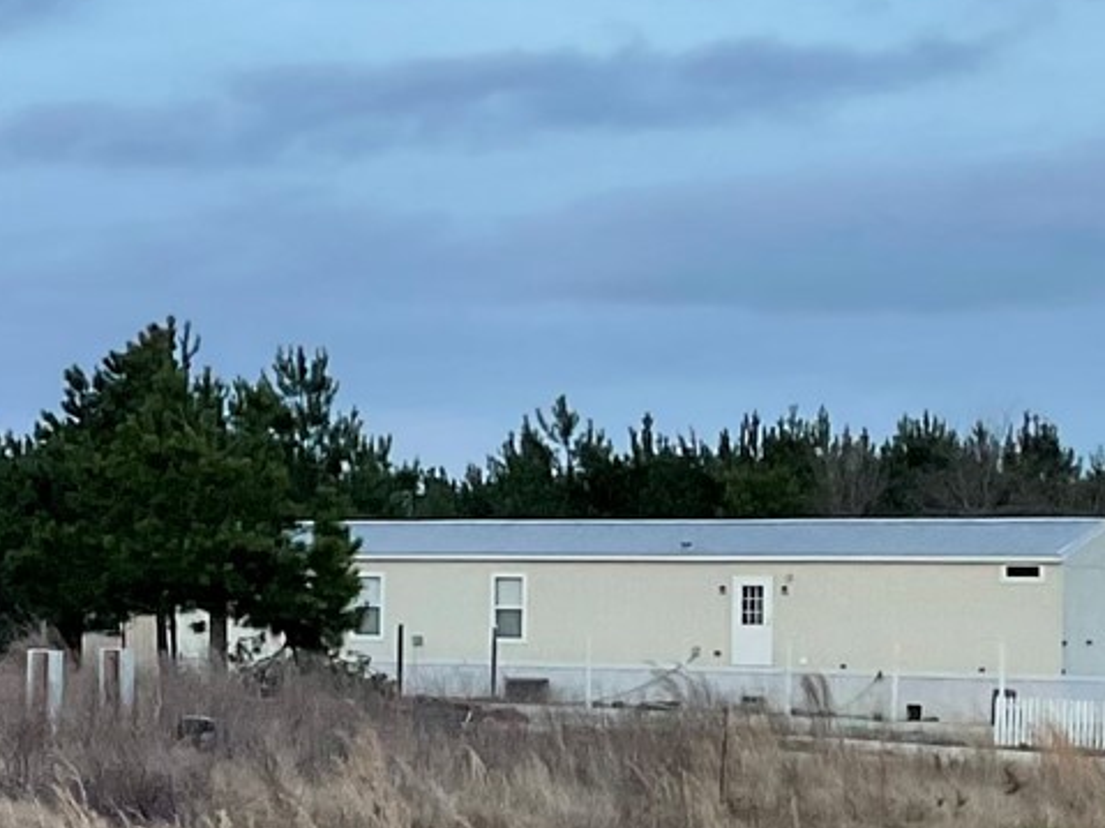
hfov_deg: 13.5
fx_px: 3957
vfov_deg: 11.9
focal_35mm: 124
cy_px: 556
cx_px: -1123
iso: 50
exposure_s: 1/120
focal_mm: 3
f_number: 1.8
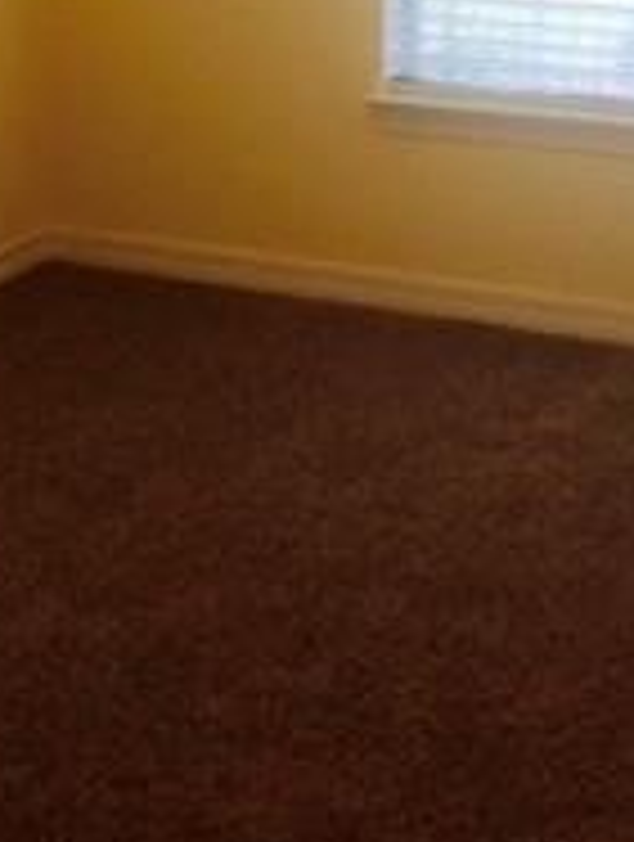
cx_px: 4
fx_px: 2409
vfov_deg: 18.6
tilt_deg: -5.7
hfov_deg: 14.7
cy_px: -207
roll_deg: +0.6
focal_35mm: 99
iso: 50
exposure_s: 1/120
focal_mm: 4.15
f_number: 2.2
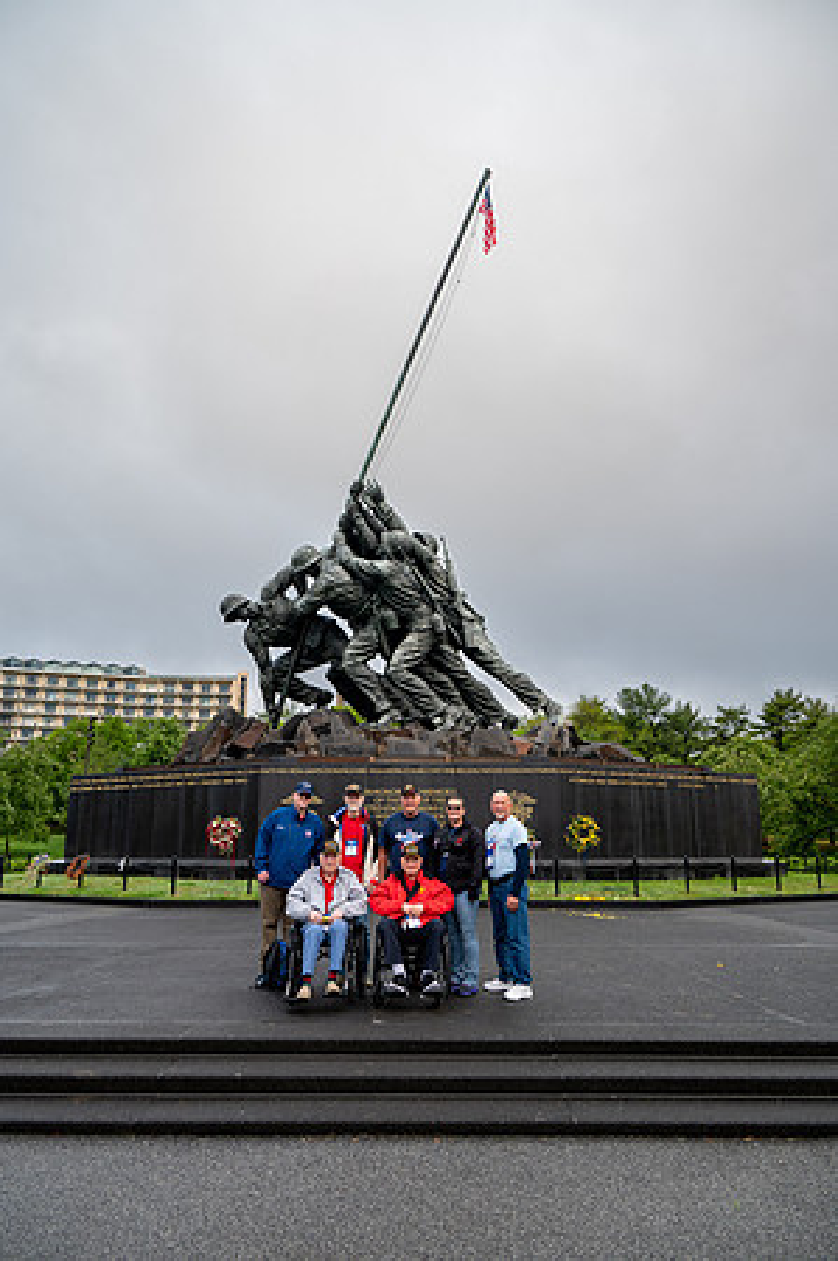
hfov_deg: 49.5
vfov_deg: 69.4
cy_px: 630
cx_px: 419
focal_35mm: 26
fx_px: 910
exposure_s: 1/100
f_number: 6.3
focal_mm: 26
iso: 140
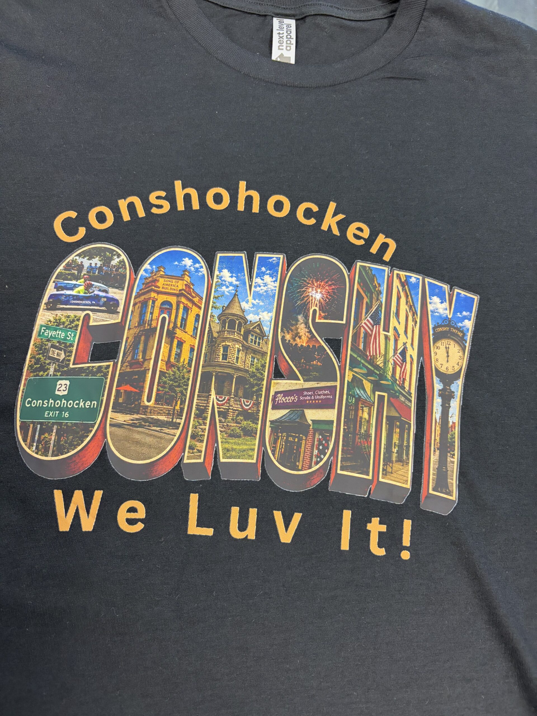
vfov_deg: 67.3
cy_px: 358
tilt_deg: -75.5
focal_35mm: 26
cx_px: 268
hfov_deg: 53.1
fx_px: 538
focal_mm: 5.96
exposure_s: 1/60
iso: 320
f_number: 1.6
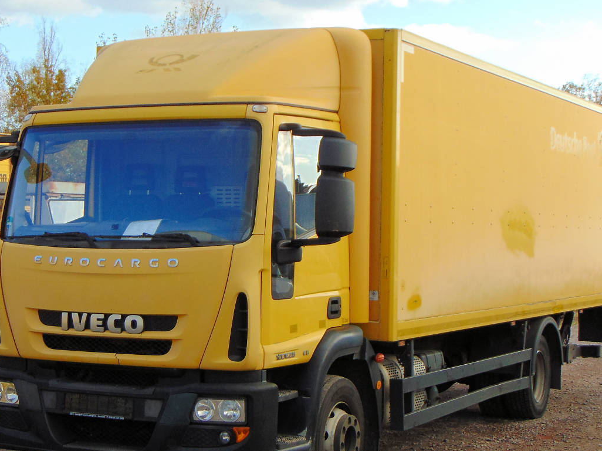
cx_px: 236
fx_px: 1356
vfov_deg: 18.9
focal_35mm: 78
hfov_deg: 25.0
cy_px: 253
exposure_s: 1/125
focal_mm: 9
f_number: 3.5
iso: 80
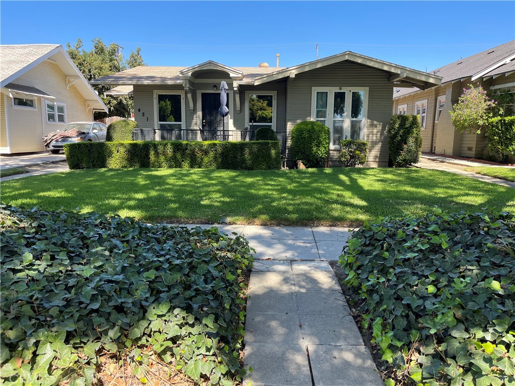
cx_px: 258
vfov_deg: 54.9
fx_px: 372
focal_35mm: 25
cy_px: 193
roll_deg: +0.1
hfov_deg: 69.4
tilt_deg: -8.4
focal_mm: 5.1
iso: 32
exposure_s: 1/645
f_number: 1.6
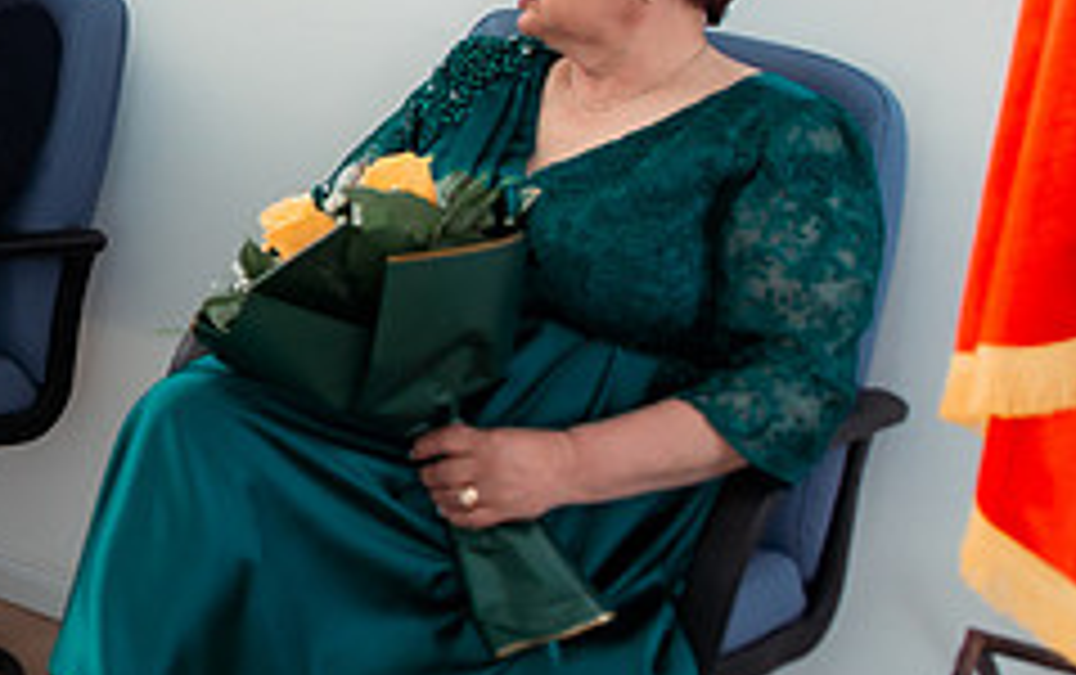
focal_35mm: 77
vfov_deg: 16.7
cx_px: -445
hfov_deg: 22.8
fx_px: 2261
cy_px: 26
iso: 1600
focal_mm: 24
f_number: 3.2
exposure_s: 1/125
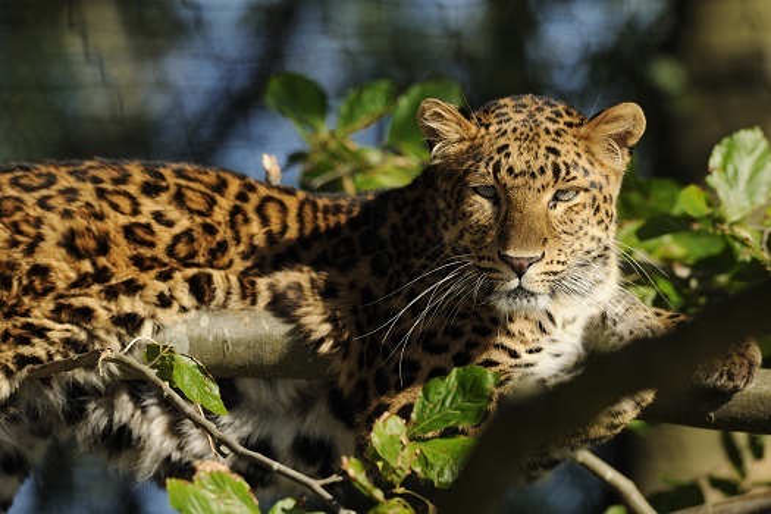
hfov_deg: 5.2
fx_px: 8566
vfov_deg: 3.4
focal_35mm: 400
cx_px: 386
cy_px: 257
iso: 100
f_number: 4
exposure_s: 1/350
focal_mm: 400
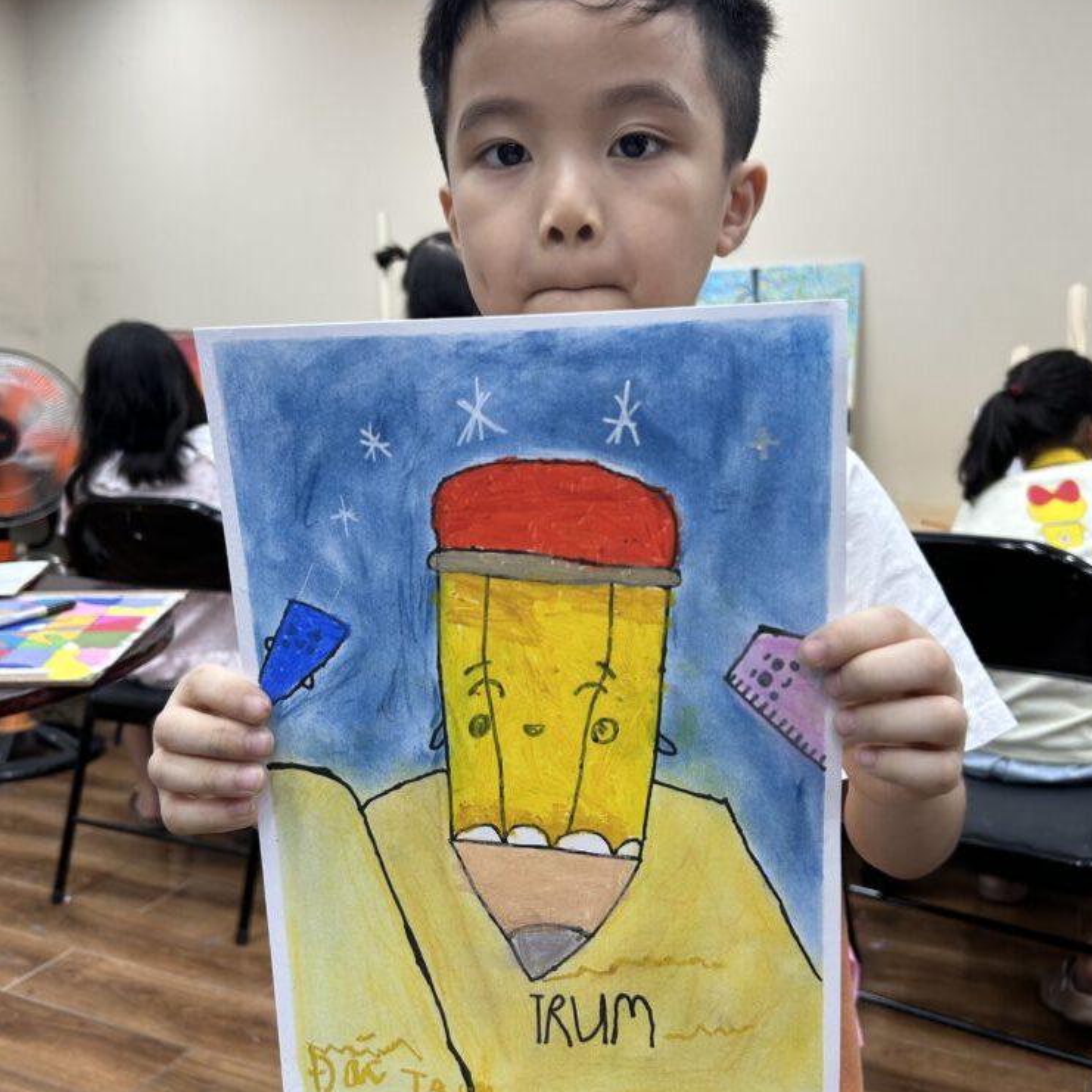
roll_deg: +0.3
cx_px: 551
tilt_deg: -8.1
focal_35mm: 31
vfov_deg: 52.5
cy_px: 511
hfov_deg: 52.5
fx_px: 1106
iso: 50
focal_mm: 5.7
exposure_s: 1/100
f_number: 1.5
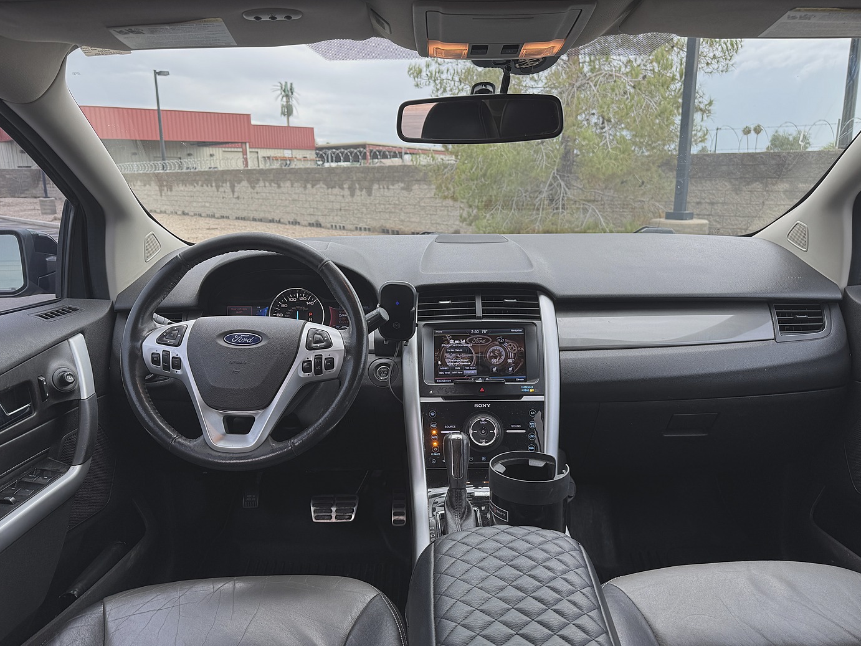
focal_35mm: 25
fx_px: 622
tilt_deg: -14.9
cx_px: 439
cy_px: 335
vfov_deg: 54.9
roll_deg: +0.5
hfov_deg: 69.4
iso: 80
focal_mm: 6.76
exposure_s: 1/244
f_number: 1.78
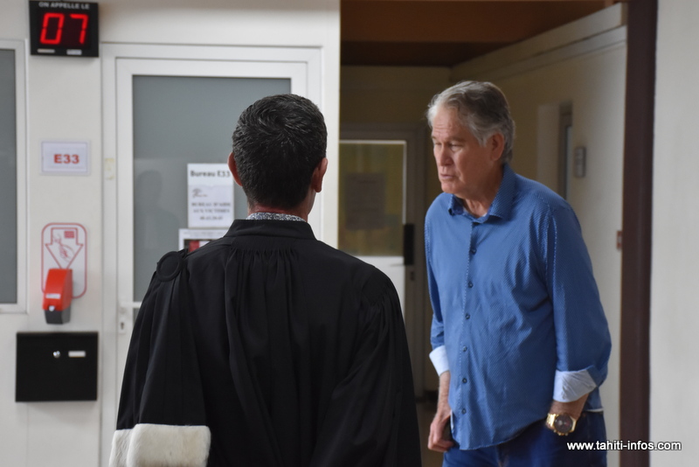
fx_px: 1515
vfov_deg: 17.5
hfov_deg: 26.0
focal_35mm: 78
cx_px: 350
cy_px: 234
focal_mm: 52
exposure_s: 1/200
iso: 2000
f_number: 7.1
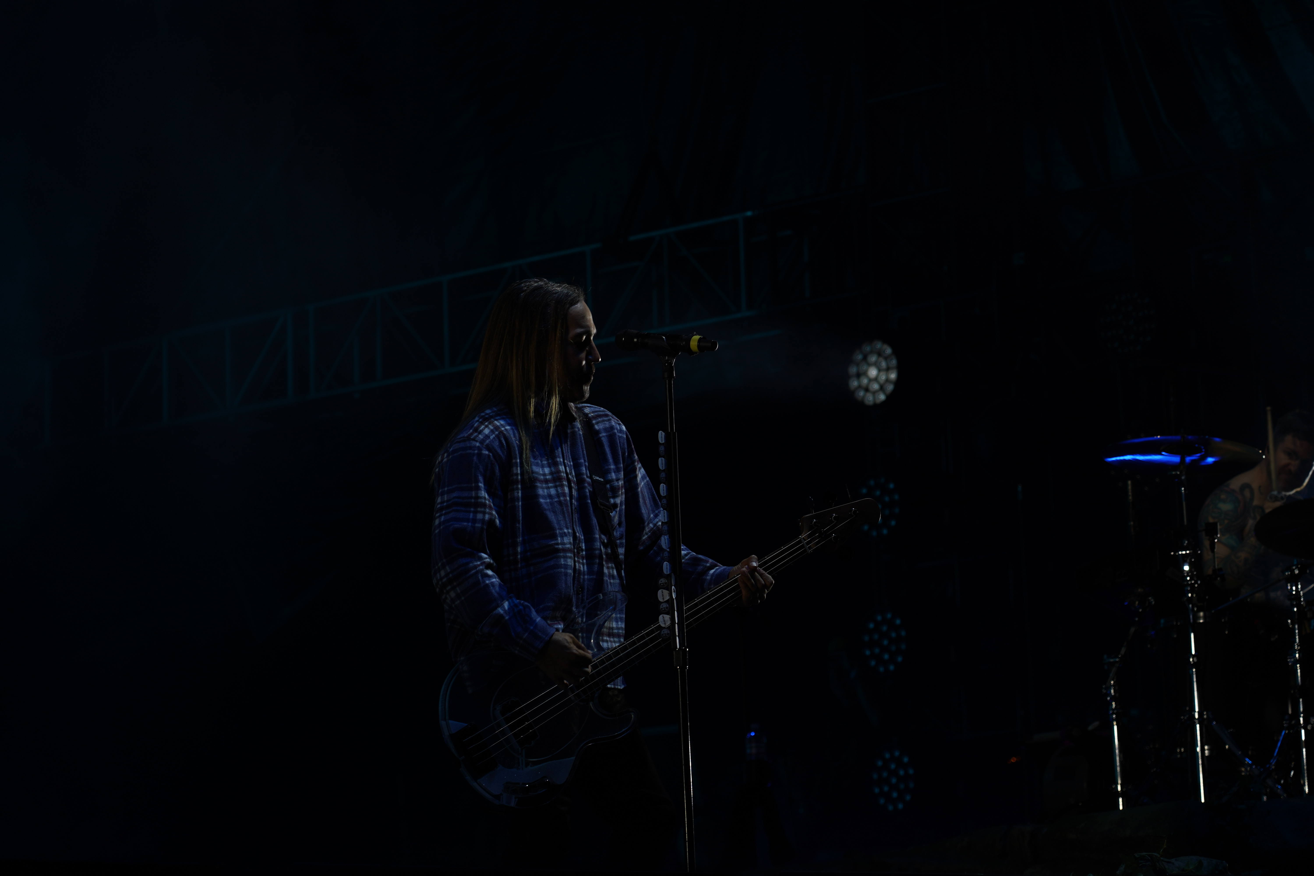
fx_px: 3832
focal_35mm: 105
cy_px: 438
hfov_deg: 19.5
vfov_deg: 13.0
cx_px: 657
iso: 100
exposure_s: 1/200
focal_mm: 105
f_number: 4.5
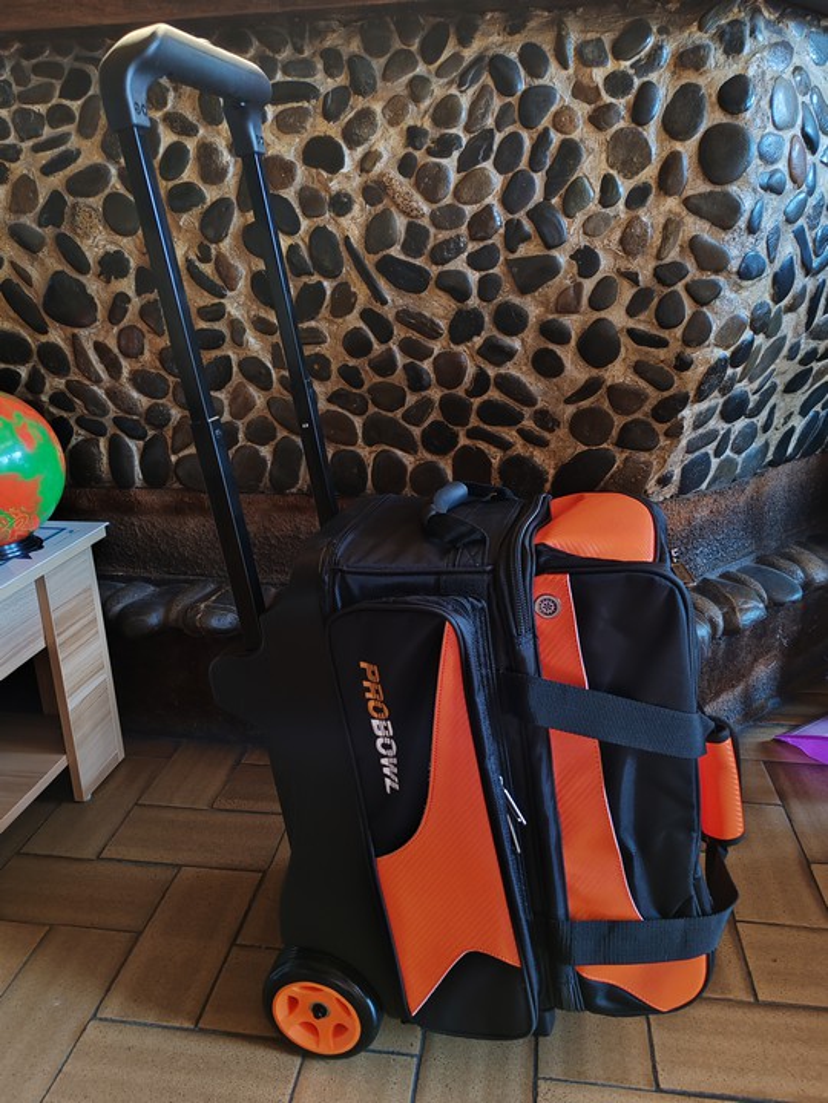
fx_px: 861
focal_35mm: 27
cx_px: 414
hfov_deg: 51.4
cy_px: 552
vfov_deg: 65.3
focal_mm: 6.12
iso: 2000
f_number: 1.9
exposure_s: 1/33
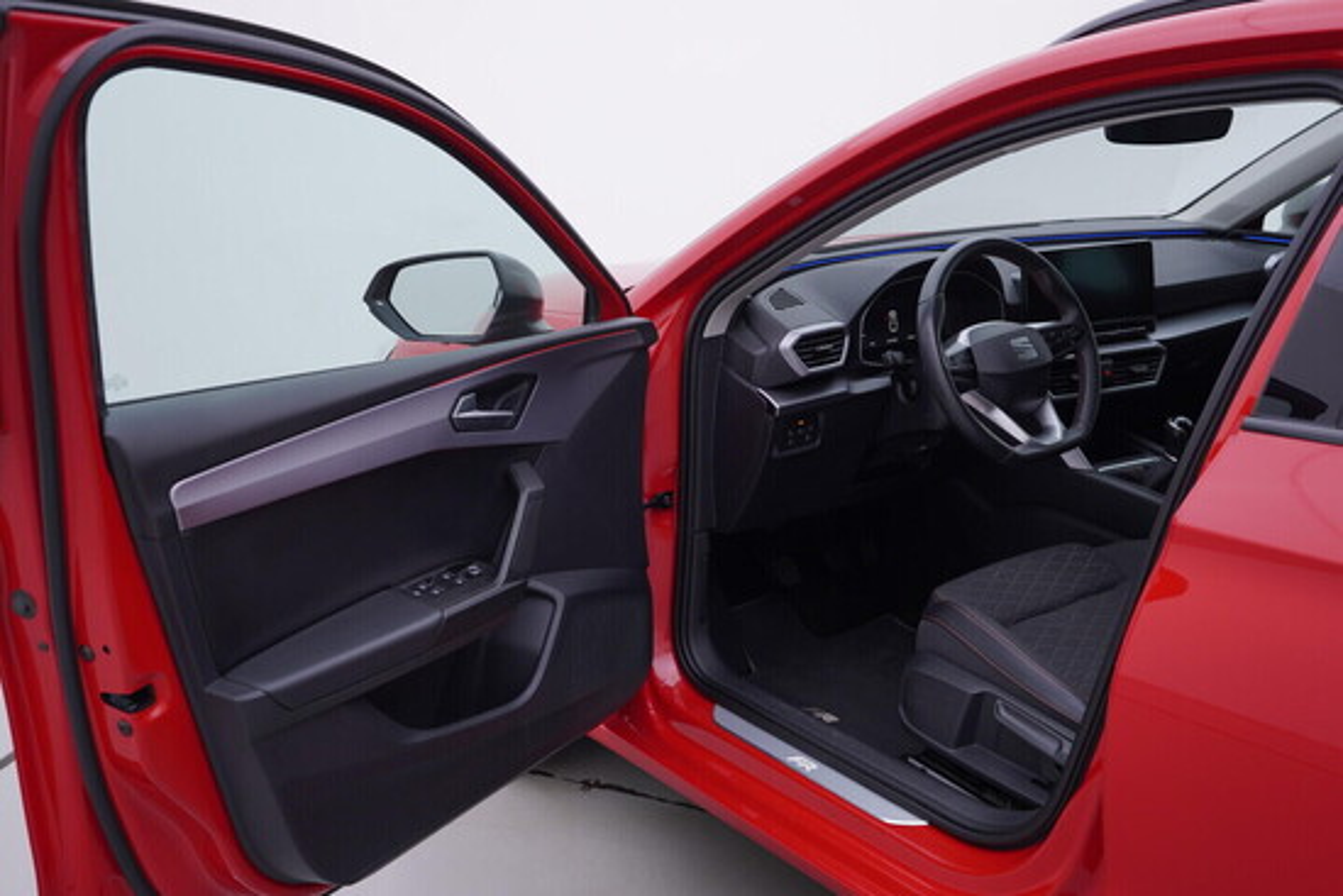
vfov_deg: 36.9
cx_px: 672
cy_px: 448
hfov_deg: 53.1
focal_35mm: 36
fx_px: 1343
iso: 125
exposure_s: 1/60
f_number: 3.5
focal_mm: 24
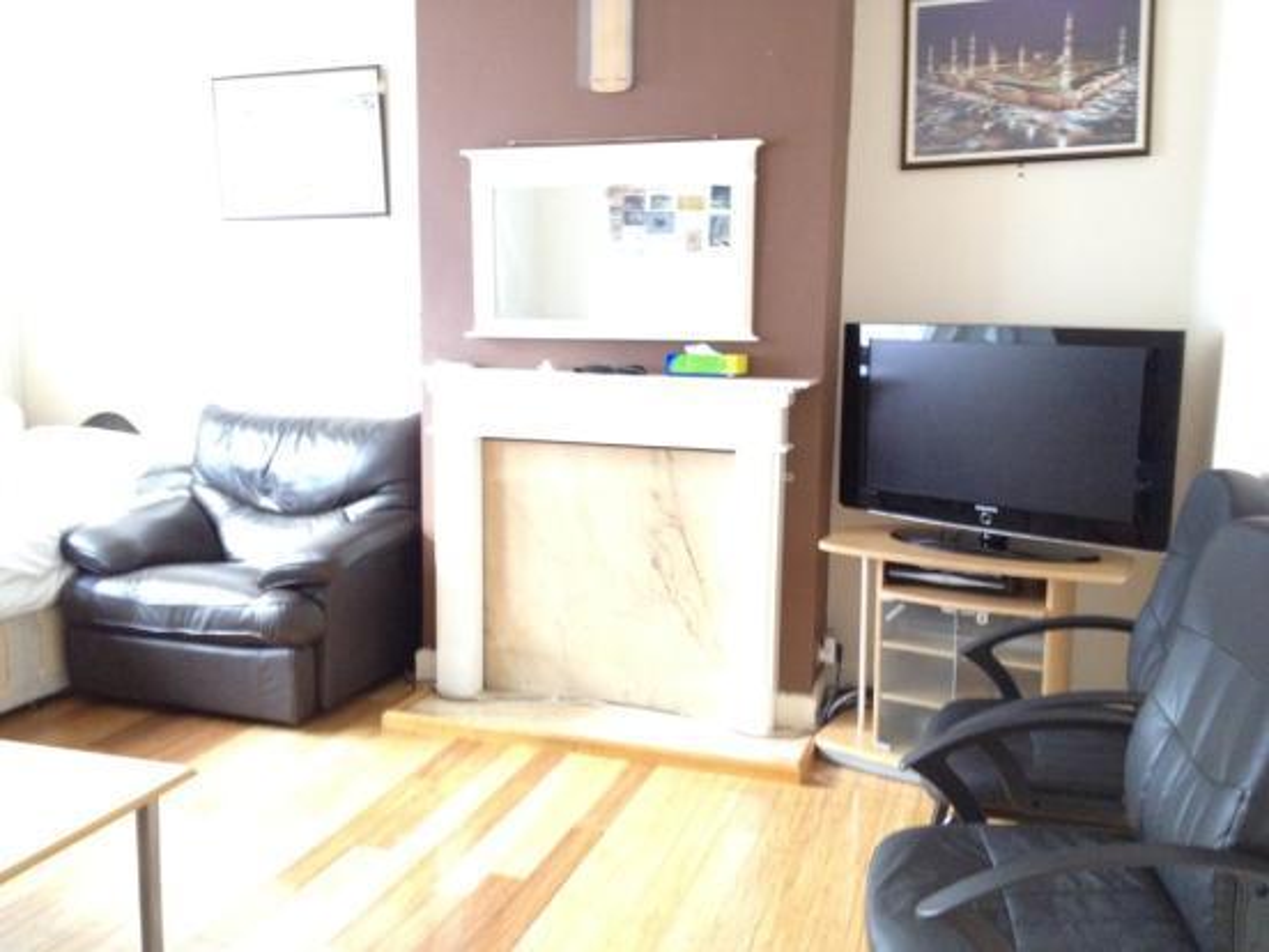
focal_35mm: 35
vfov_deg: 40.7
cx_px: 634
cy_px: 476
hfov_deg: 52.6
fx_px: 1283
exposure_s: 1/20
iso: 400
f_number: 2.4
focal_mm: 4.28
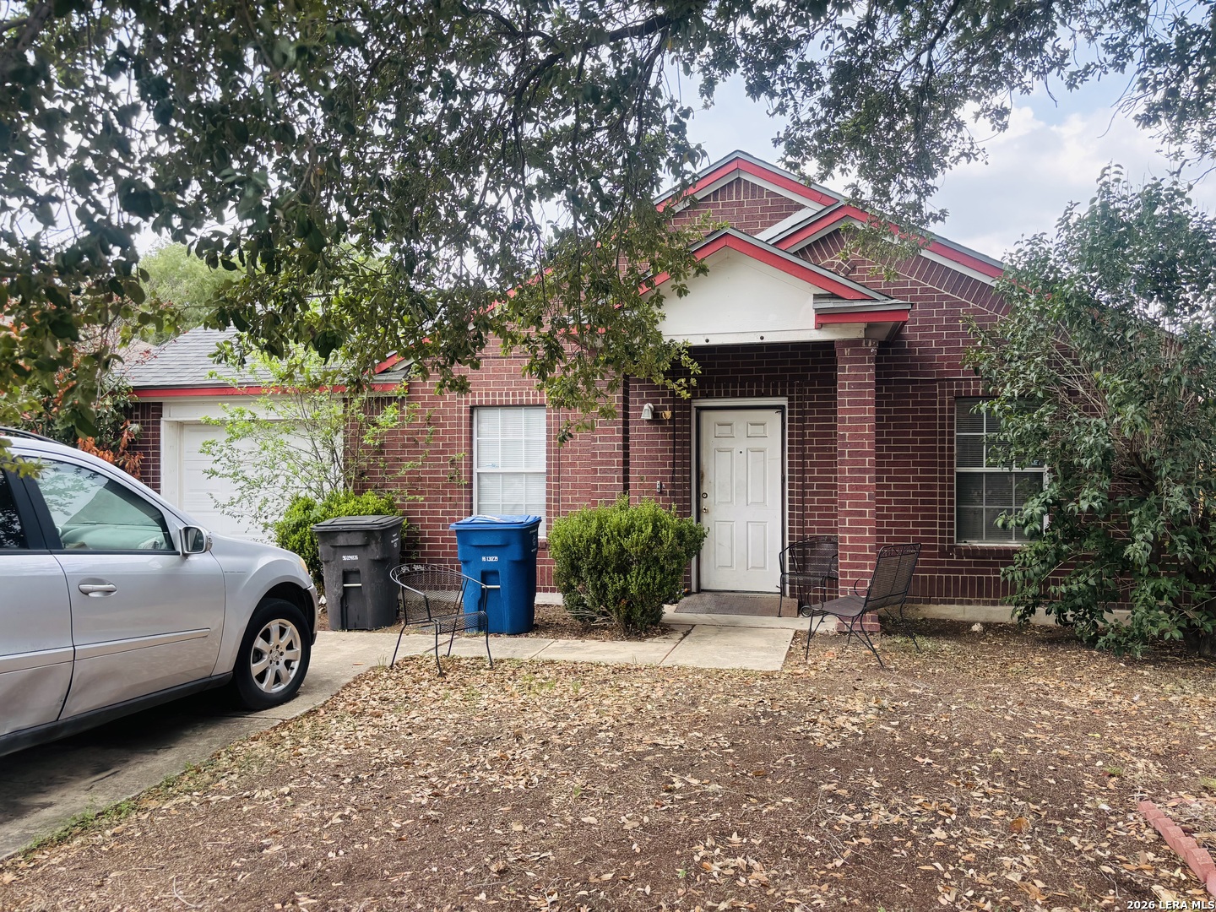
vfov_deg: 53.1
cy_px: 456
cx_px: 608
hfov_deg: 67.3
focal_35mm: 26
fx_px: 913
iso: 50
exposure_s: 1/565
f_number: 1.6
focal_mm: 5.96
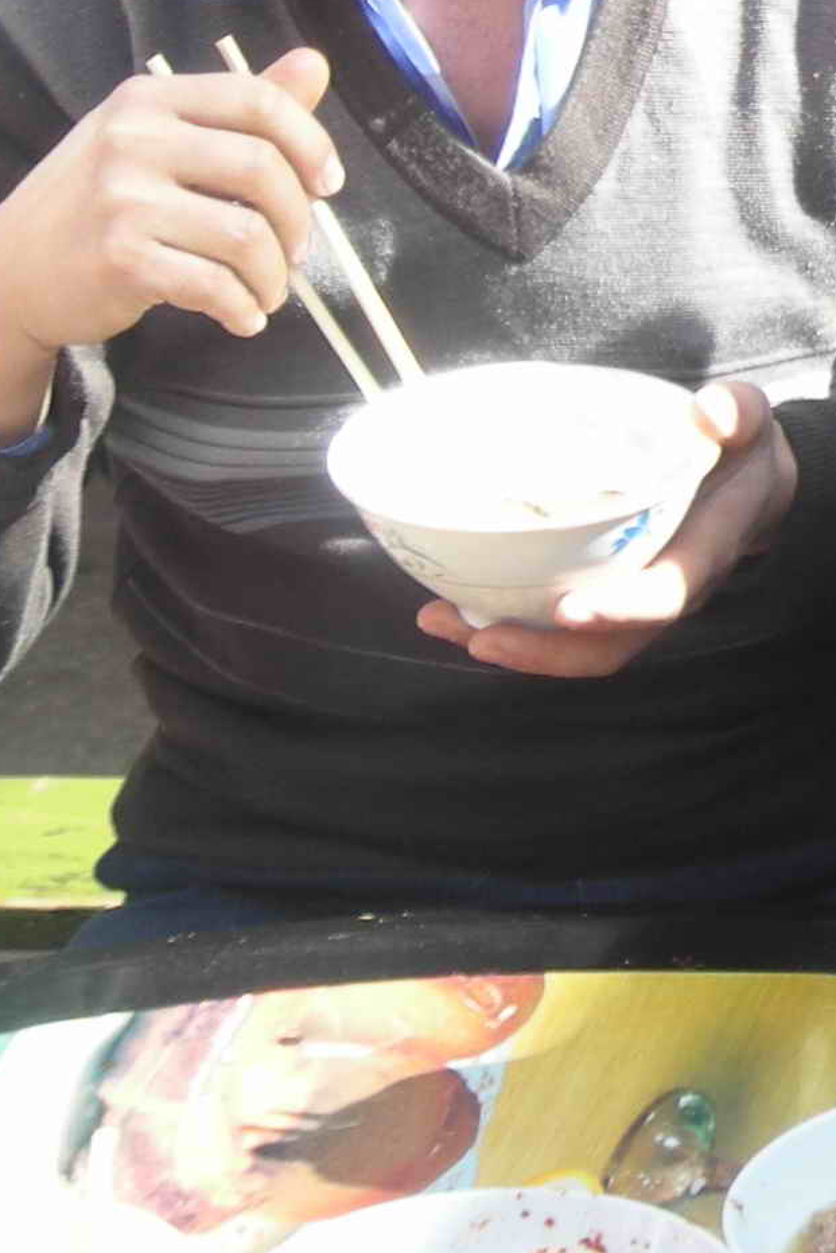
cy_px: -38
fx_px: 4491
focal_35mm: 129
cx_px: 1793
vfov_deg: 15.6
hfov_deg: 9.7
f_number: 3.3
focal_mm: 6.8
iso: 50
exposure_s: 1/87.7
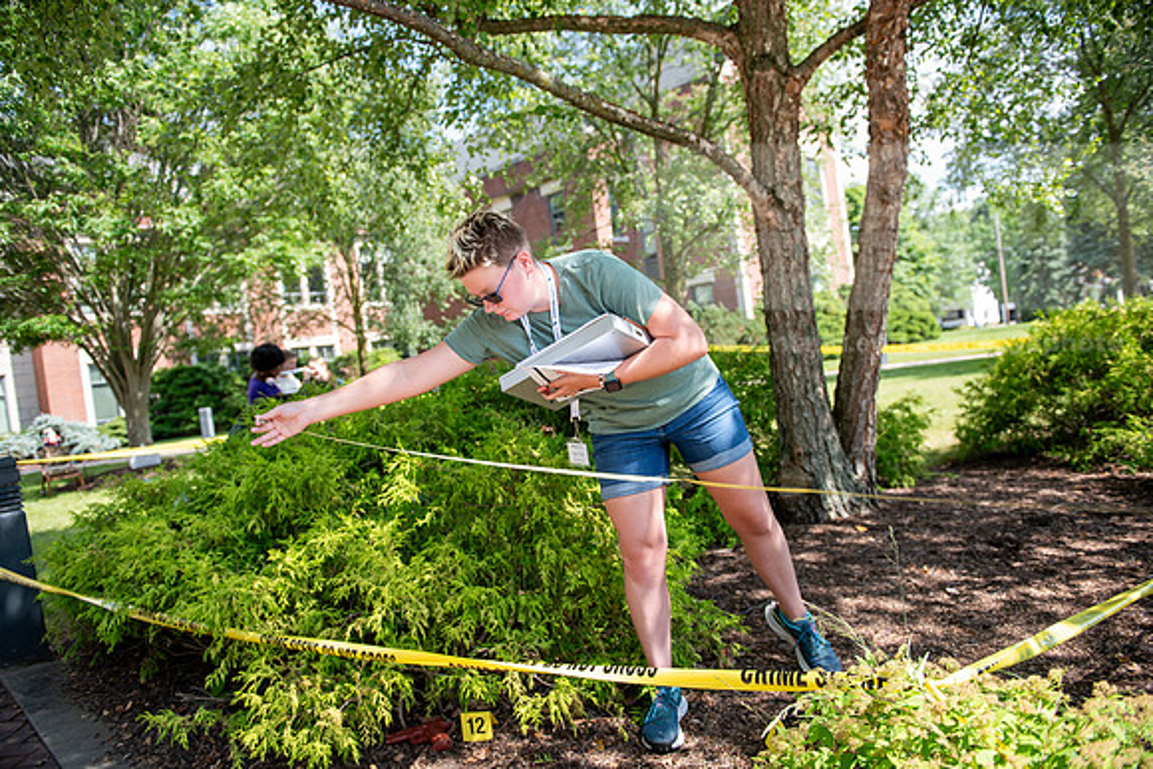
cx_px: 576
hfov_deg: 73.7
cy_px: 384
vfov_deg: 53.2
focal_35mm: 24
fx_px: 769
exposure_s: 1/500
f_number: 3.2
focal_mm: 24
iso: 160
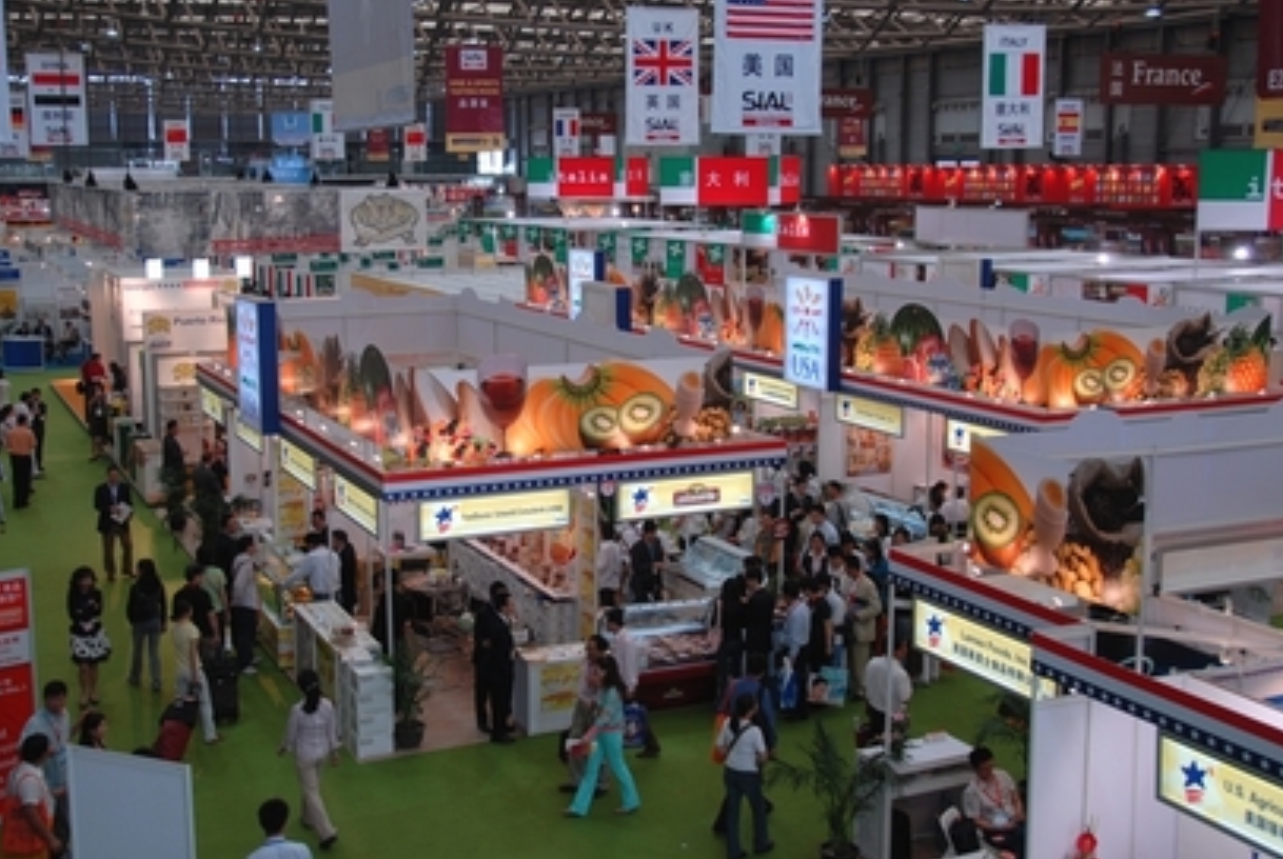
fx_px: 1570
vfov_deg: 30.6
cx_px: 600
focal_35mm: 44
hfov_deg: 44.4
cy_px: 390
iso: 100
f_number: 3.8
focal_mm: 26
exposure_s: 1/40
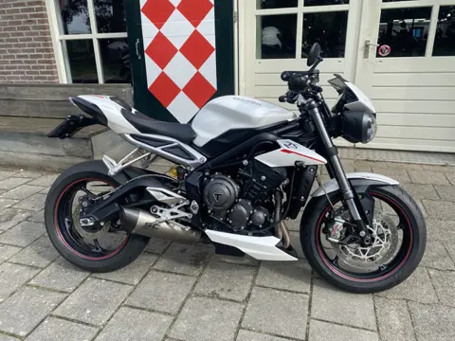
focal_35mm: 26
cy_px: 170
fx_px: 342
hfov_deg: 67.3
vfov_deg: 53.1
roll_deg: +0.5
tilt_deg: -19.6
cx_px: 228
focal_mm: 4.25
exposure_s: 1/1025
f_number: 1.8
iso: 32
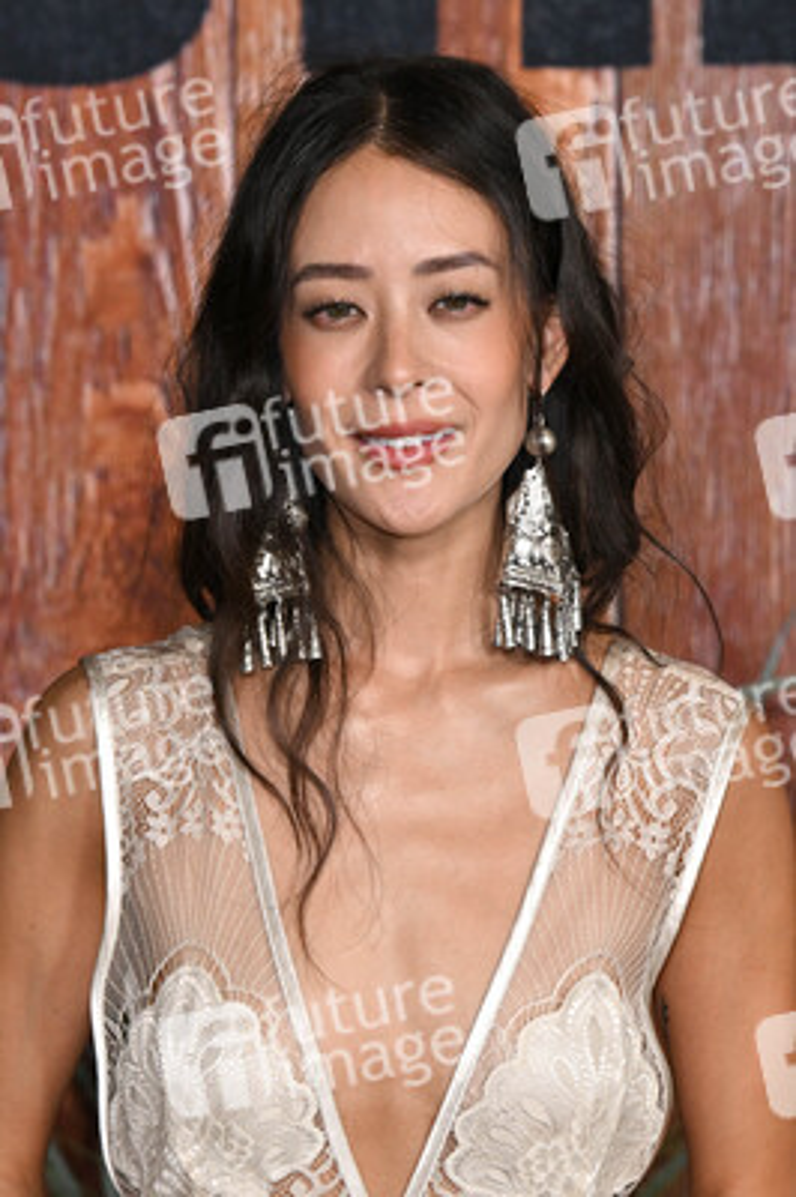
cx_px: 398
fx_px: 3953
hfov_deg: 11.5
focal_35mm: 119
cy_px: 598
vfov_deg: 17.2
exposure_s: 1/250
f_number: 7.1
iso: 1000
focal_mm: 119
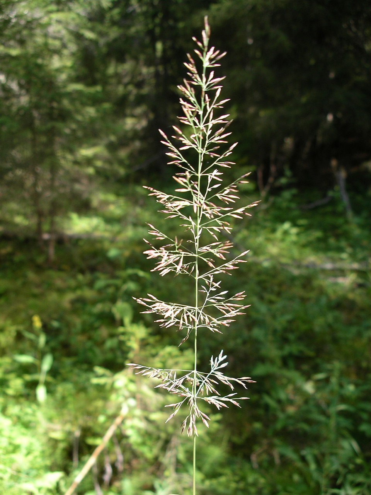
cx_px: 186
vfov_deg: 50.1
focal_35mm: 37
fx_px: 529
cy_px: 248
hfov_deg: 38.7
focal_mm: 7.8
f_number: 3
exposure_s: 1/199
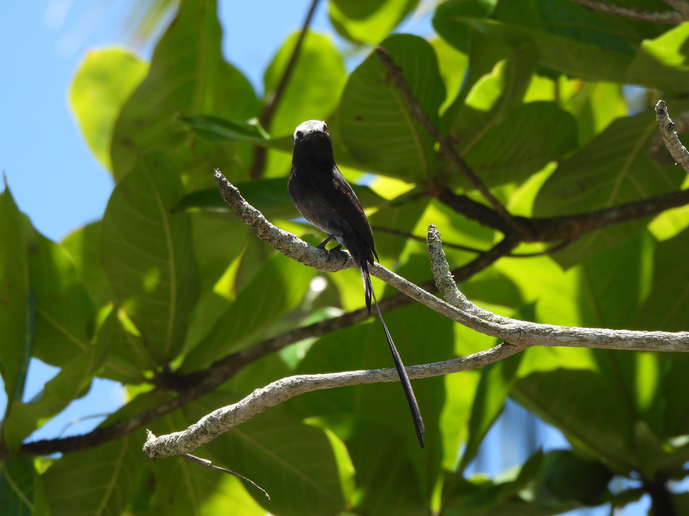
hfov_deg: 3.1
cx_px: 340
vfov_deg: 2.3
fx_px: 12599
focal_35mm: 633
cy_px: 266
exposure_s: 1/250
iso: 100
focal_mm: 107
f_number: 5
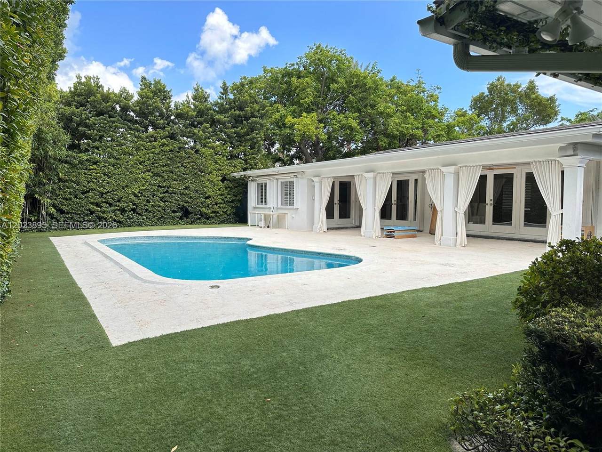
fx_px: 417
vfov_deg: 56.8
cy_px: 226
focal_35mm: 24
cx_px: 301
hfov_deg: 71.6
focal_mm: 6.86
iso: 80
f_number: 1.78
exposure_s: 1/1050
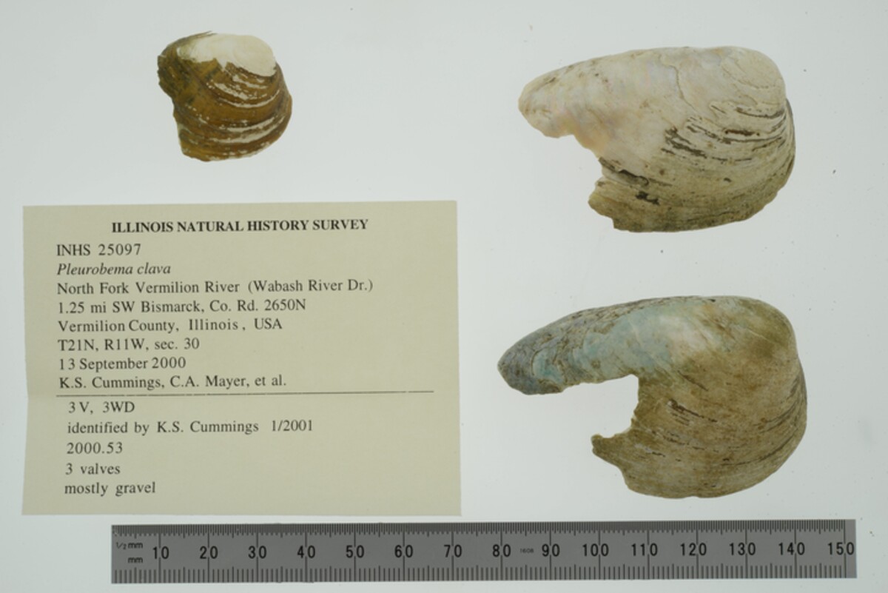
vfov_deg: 22.6
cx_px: 444
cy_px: 296
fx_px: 1480
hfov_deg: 33.4
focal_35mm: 60
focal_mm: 60
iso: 100
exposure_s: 1/13
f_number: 32
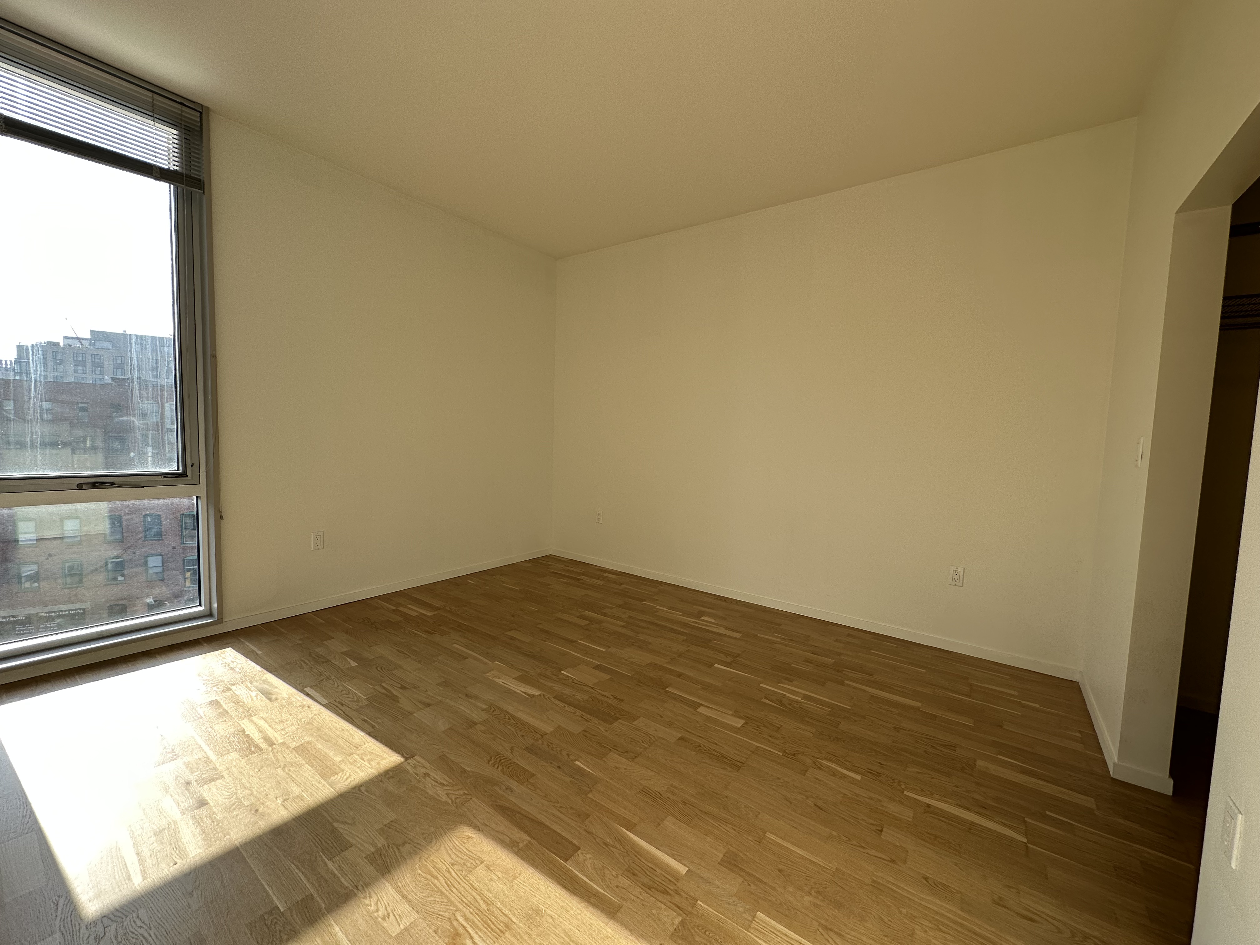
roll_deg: -2.3
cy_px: 472
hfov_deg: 102.1
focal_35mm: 14
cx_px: 630
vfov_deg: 85.7
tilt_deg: -4.6
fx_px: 510
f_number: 2.2
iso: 40
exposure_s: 1/220
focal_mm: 2.22
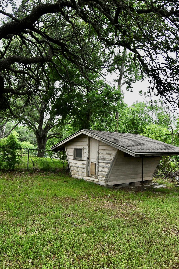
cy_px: 134
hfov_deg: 47.9
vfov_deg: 67.4
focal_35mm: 27
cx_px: 90
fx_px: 201
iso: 4000
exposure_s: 1/400
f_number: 8
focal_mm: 18
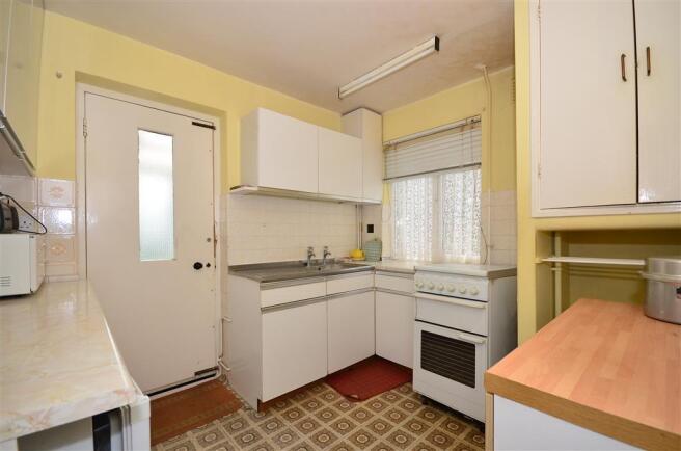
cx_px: 340
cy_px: 226
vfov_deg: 77.0
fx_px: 283
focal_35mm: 15
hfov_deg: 100.5
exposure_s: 1/200
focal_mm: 10
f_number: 7.1
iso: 200
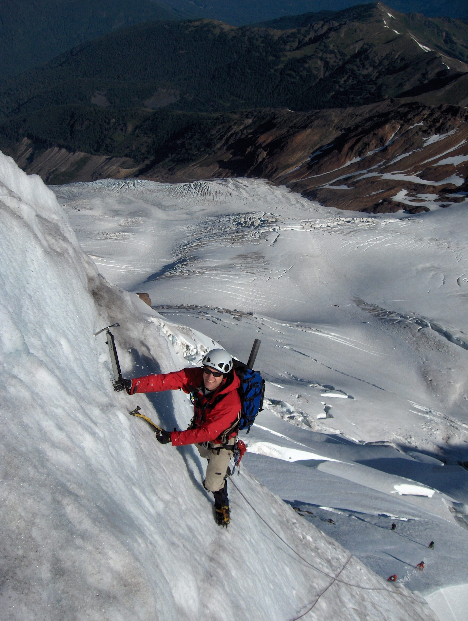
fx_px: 701
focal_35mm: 39
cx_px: 234
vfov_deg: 47.8
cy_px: 310
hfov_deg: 36.9
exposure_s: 1/2083
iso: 100
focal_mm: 8
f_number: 4.8
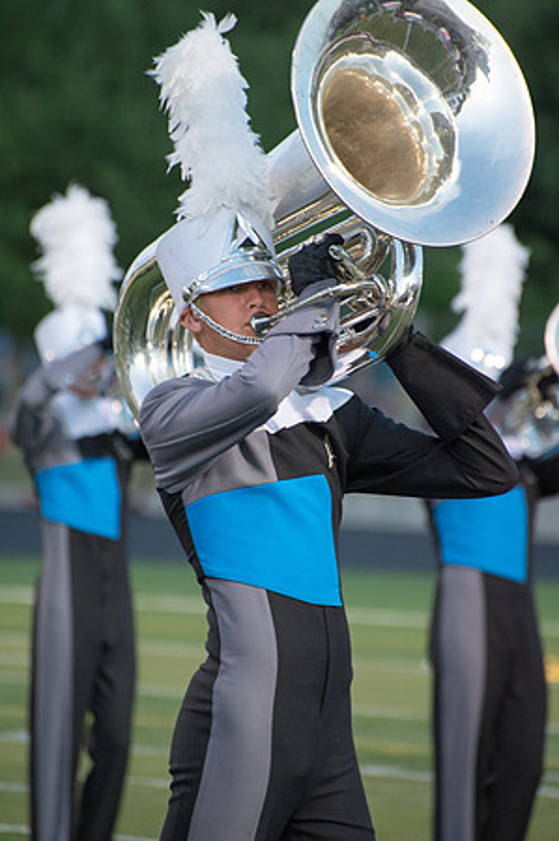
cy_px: 420
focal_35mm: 280
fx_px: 6536
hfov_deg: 4.9
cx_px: 280
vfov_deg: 7.4
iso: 5600
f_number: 5.6
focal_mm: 280
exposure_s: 1/200
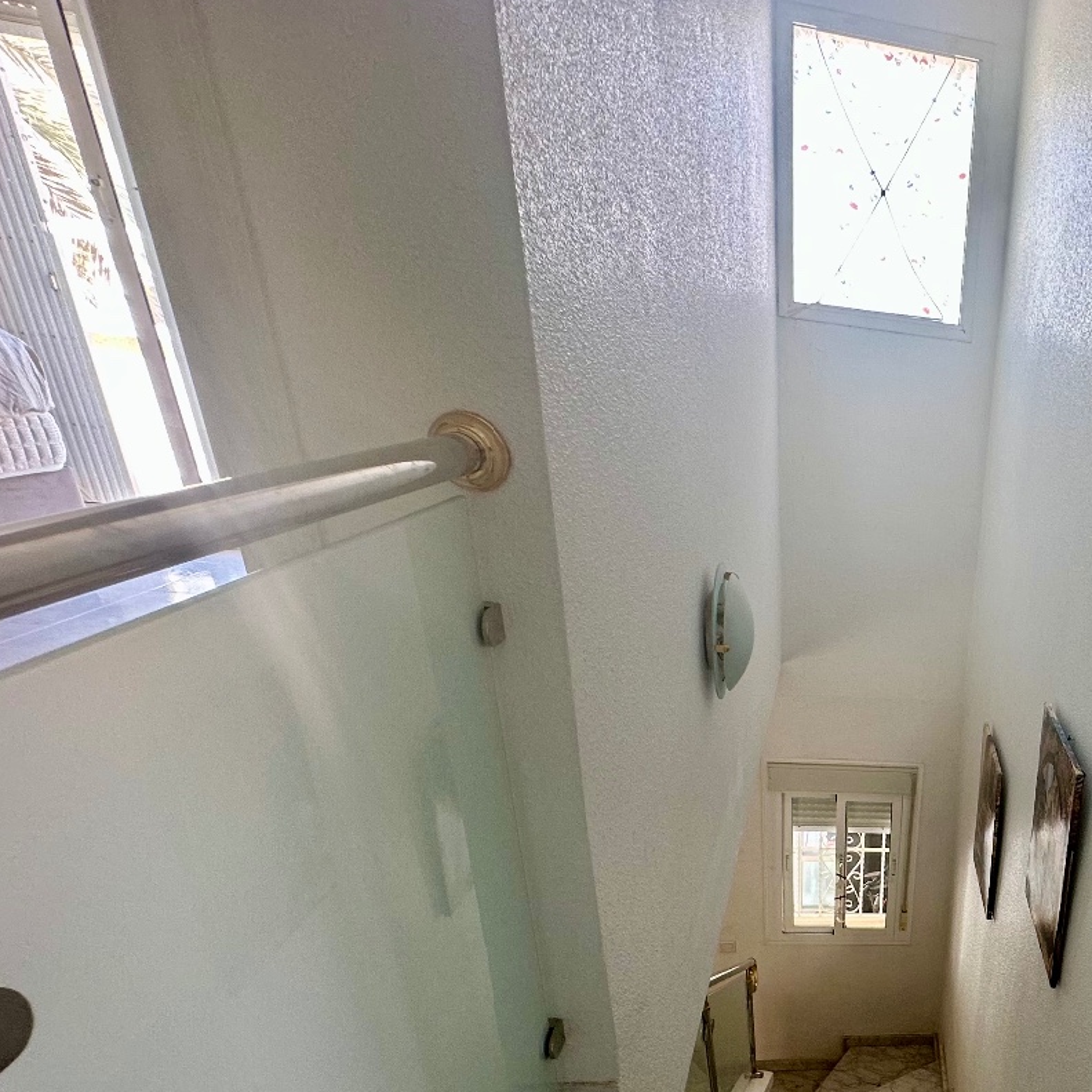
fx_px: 892
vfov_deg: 59.6
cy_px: 818
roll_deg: -7.8
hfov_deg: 52.8
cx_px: 1037
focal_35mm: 25
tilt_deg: -26.9
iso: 100
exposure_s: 1/100
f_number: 2.2
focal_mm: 2.22
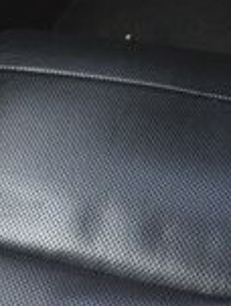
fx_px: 842
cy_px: -95
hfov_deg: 15.6
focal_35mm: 95
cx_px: 146
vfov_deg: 19.0
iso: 32
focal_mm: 4.15
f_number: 2.2
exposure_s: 1/50
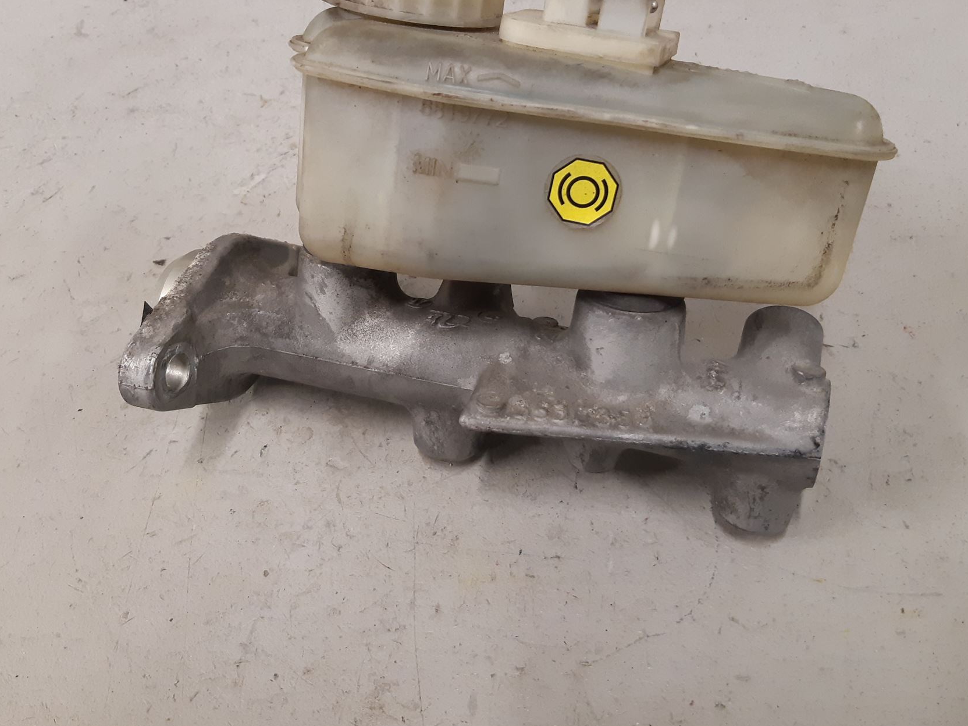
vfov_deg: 44.0
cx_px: 435
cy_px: 297
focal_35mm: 32
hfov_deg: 56.7
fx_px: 895
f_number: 1.7
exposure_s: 1/50
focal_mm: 3.93
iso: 200
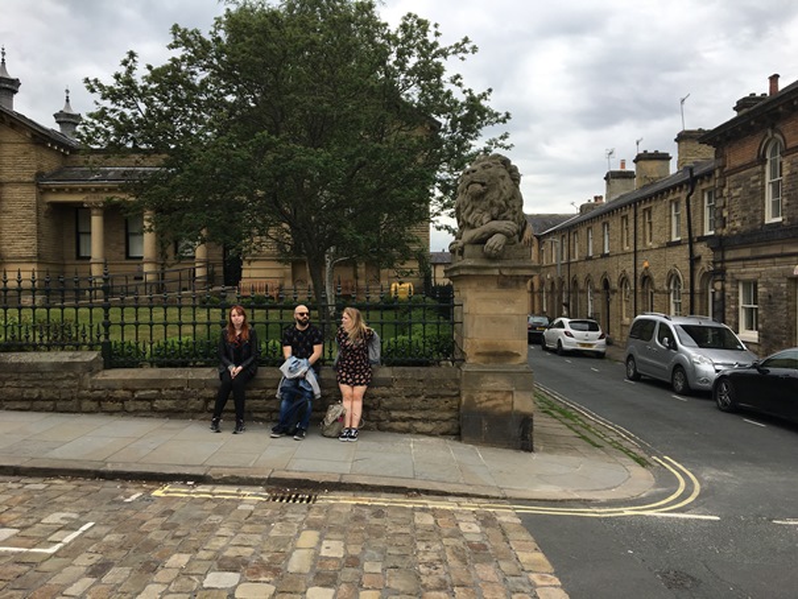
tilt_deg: +1.0
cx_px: 399
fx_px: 669
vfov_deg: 48.2
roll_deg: -0.8
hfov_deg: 61.6
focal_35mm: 29
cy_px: 300
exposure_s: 1/718
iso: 25
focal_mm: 4.15
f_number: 2.2
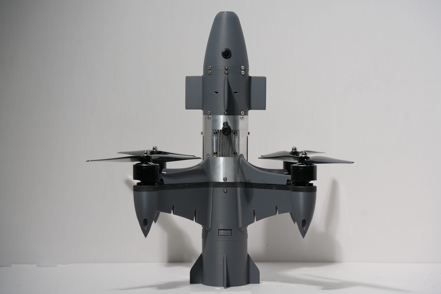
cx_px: 220
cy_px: 147
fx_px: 1102
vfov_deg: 15.2
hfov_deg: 22.6
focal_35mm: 90
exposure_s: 1/320
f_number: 5.6
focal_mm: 90
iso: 100
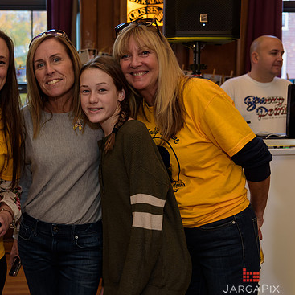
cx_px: 67
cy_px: 155
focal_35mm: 51
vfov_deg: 33.4
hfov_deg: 32.6
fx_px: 492
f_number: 4
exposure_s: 1/80
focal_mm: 38
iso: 250
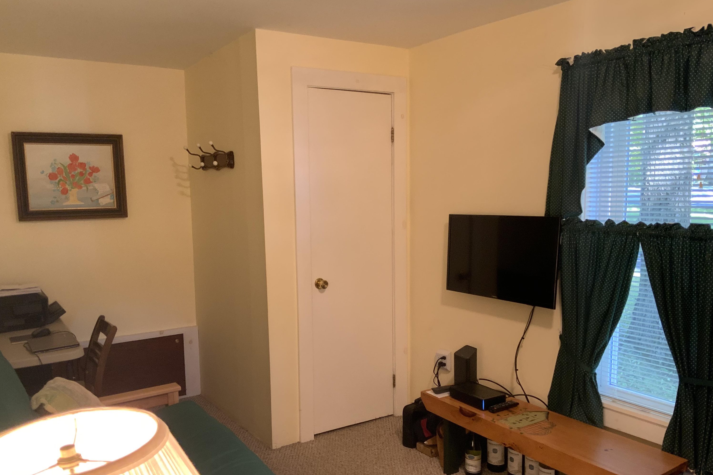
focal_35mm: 31
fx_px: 614
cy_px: 268
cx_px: 351
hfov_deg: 60.3
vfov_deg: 42.2
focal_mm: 3
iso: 160
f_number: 1.8
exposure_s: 1/60
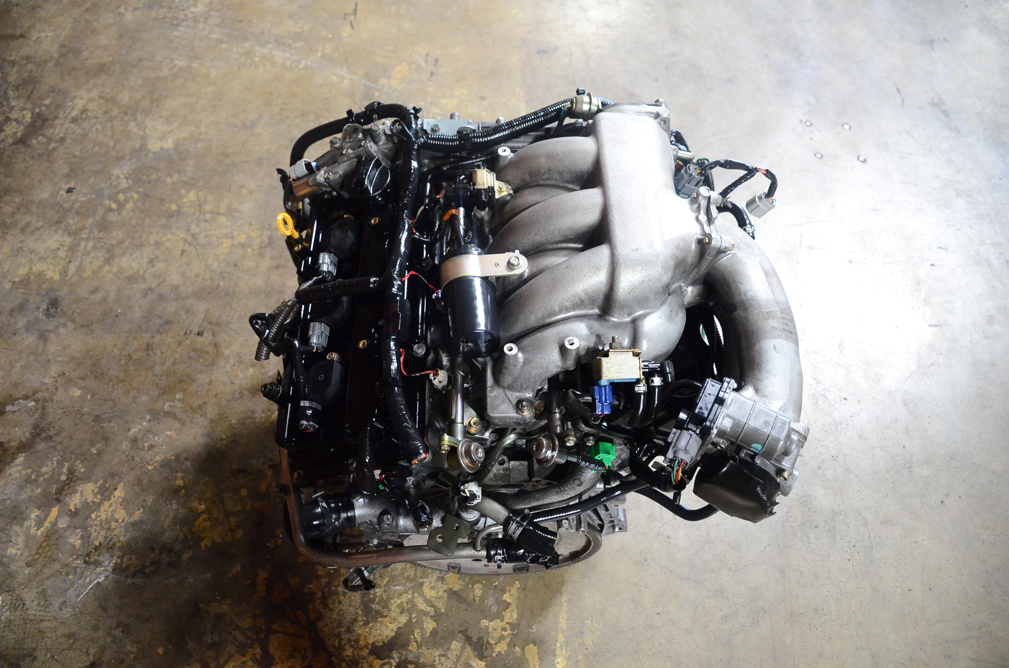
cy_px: 334
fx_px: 755
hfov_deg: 67.5
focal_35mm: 27
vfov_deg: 47.7
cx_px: 504
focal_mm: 18
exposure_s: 1/50
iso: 2500
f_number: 3.5
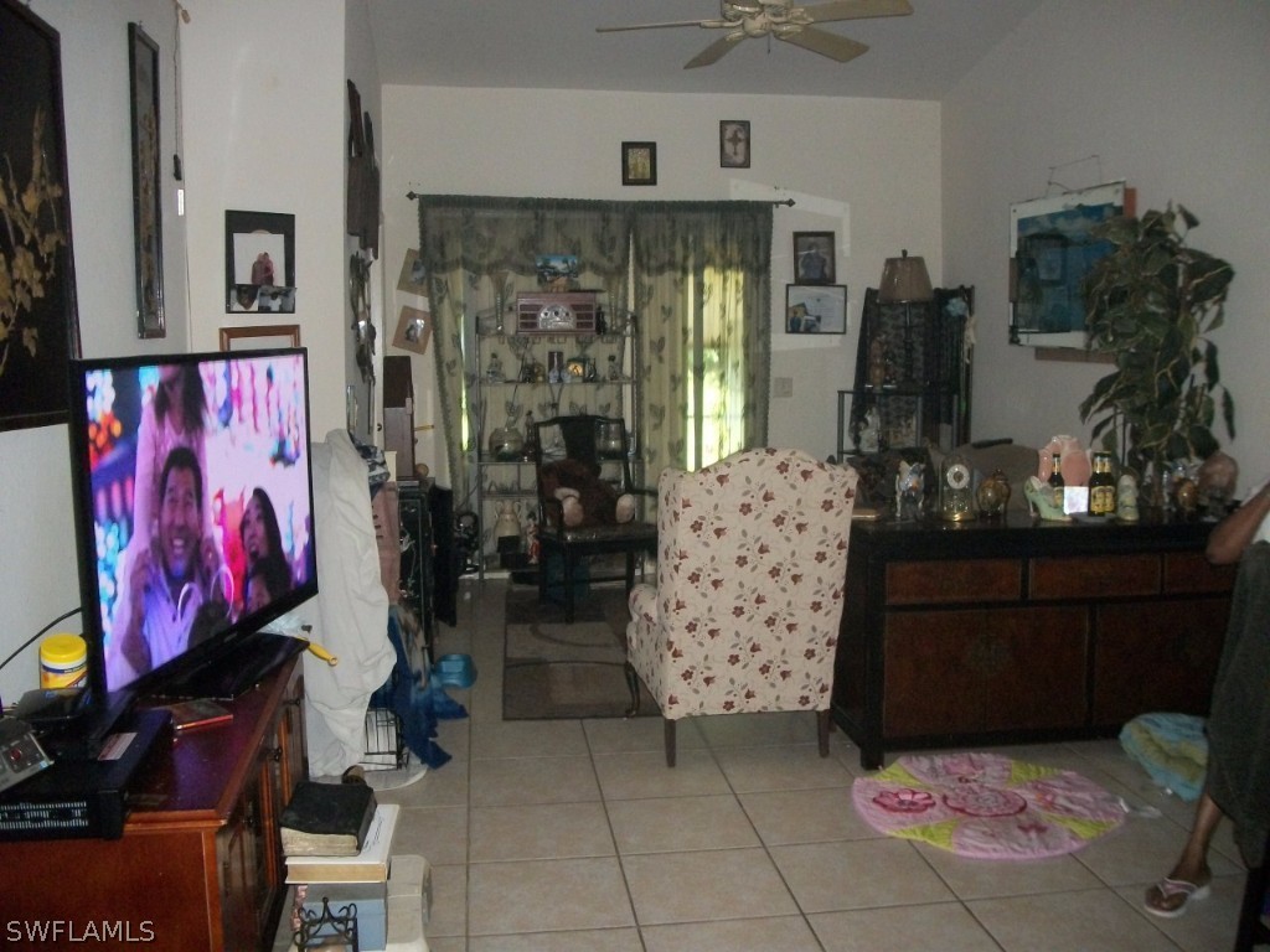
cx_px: 635
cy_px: 476
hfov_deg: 56.8
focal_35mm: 32
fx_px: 1174
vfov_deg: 44.2
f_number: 2.9
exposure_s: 1/30
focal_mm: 5.7
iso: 250
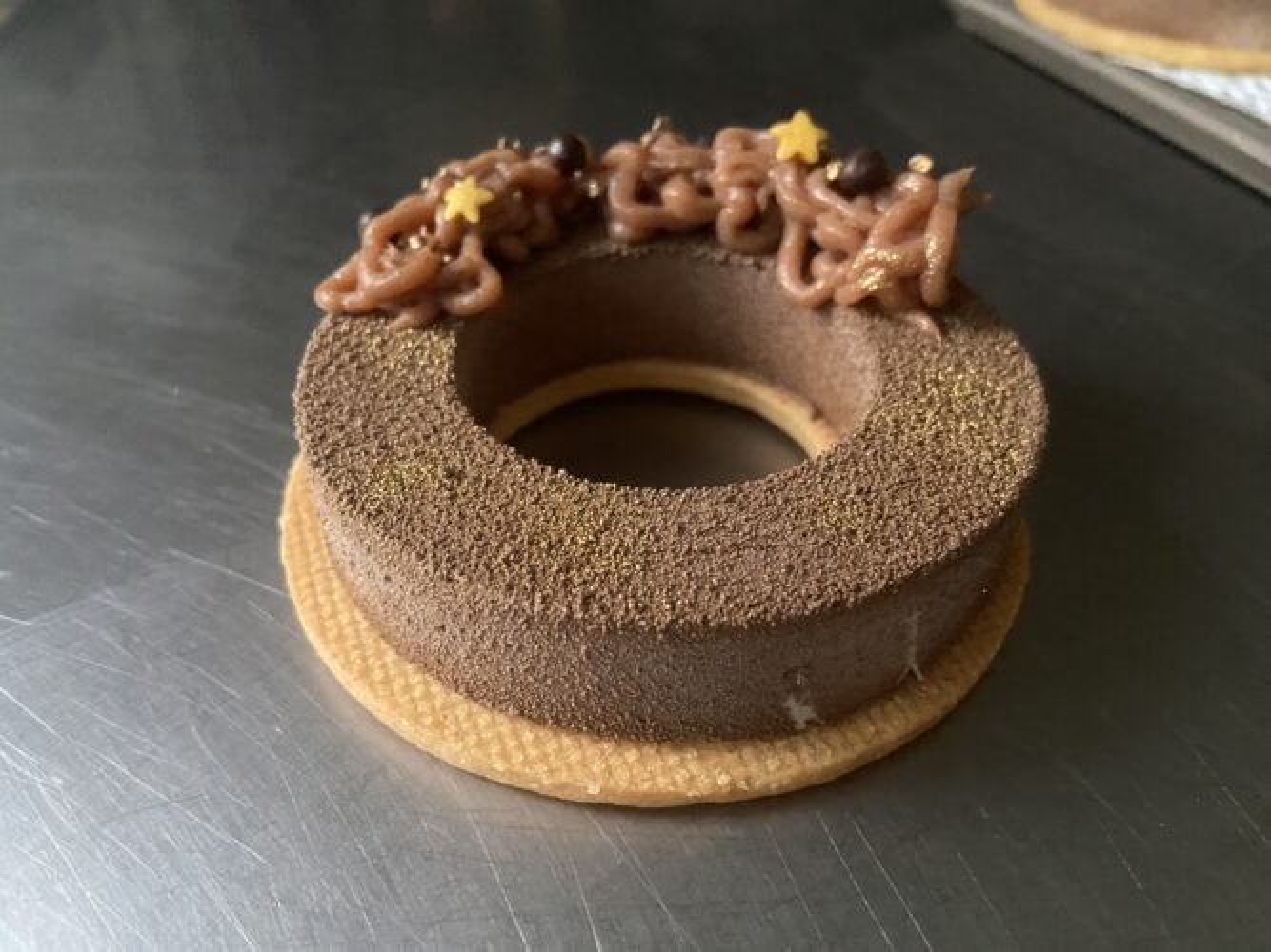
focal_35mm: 25
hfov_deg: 69.4
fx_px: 918
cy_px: 476
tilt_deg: -39.0
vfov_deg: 54.9
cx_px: 636
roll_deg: +0.0
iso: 800
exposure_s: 1/30
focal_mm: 4.25
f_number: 1.8
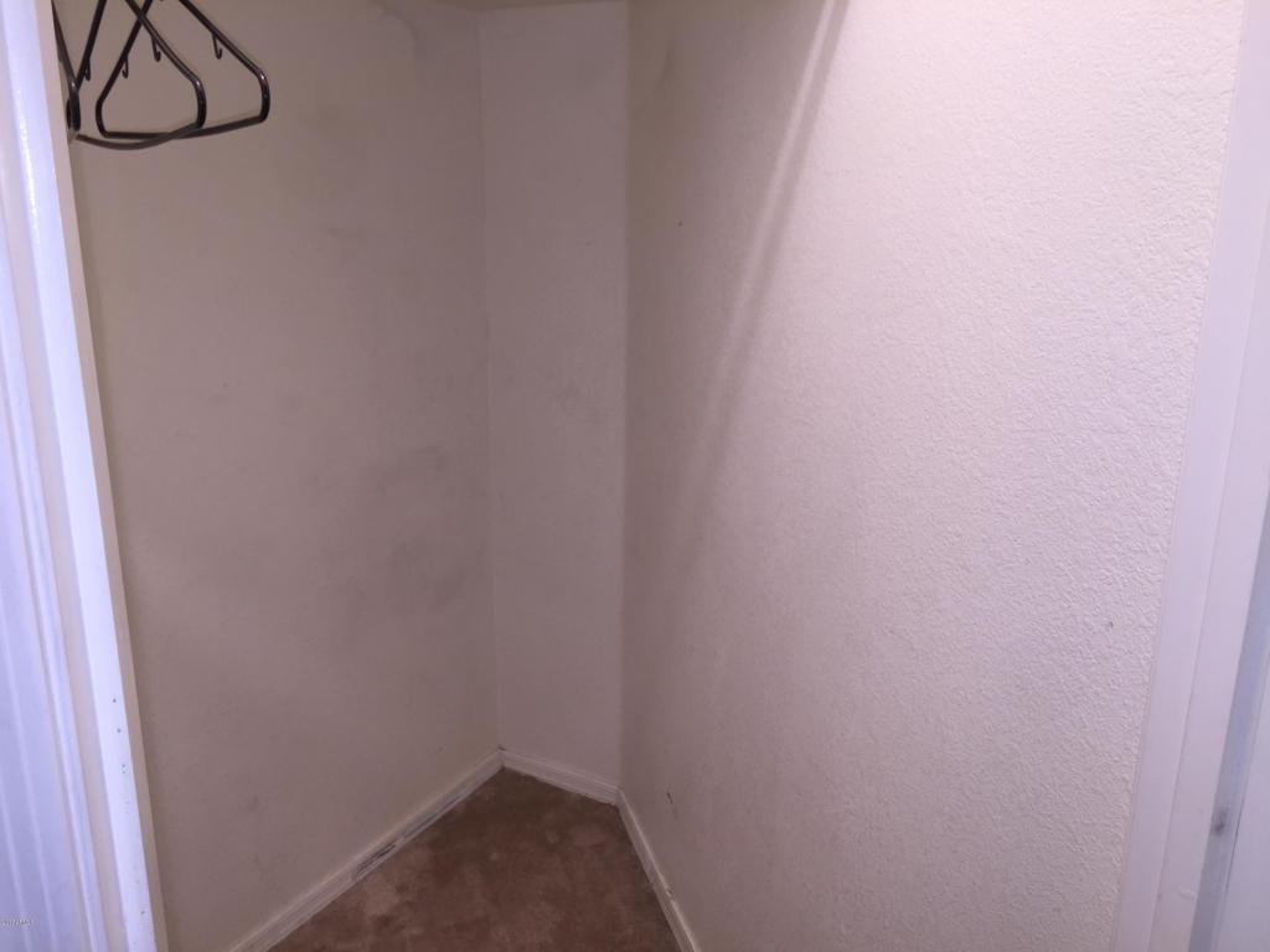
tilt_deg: -15.0
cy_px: 476
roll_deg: +0.0
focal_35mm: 29
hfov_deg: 61.7
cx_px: 635
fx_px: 1064
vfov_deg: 48.2
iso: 32
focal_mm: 4.15
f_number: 2.2
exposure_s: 1/30
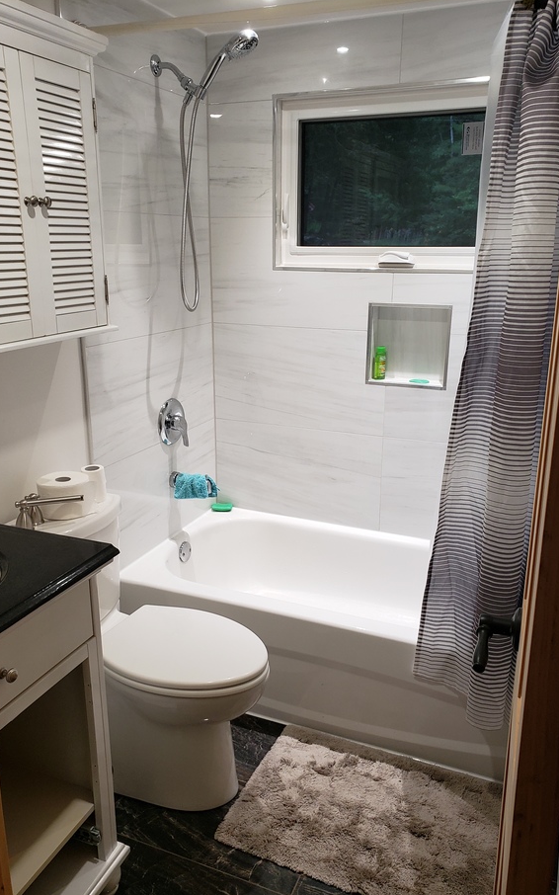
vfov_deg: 66.5
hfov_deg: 44.5
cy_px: 451
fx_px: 683
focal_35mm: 28
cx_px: 280
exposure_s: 1/60
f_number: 2.4
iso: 160
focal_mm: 4.3
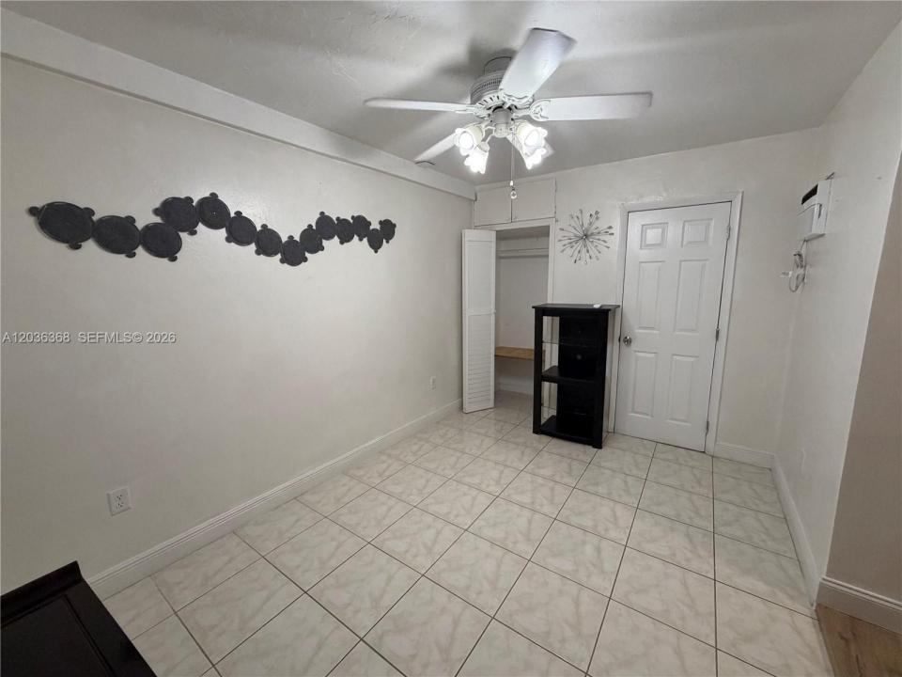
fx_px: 365
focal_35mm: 14
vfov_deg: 85.7
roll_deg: +0.5
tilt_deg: -10.2
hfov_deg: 102.1
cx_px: 451
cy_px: 338
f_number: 2.2
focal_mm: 2.22
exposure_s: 1/120
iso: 320
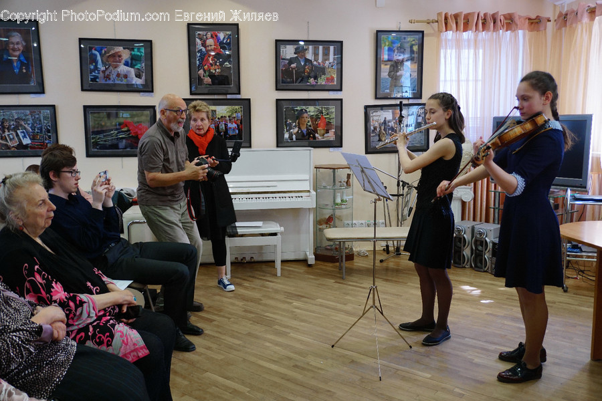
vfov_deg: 40.0
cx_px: 301
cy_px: 200
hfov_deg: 57.2
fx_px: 552
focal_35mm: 33
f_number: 3.5
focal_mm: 22
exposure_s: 1/60
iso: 500
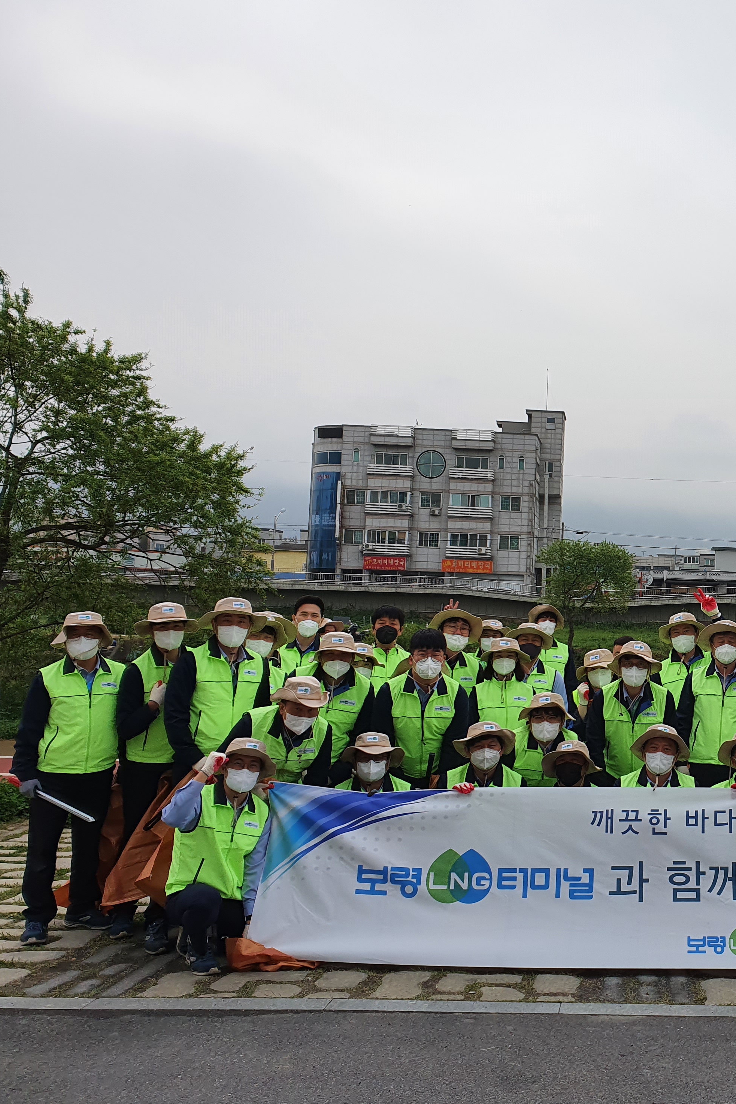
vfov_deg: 51.9
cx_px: 696
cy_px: 540
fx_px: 1134
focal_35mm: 37
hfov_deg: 33.5
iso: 50
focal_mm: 4.32
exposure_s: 1/2088
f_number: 2.4
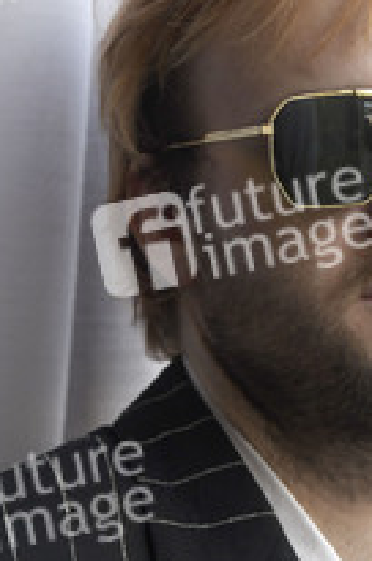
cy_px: 369
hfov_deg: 7.0
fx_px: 3033
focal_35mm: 195
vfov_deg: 10.6
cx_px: 312
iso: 800
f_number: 5
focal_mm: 100
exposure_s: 1/320
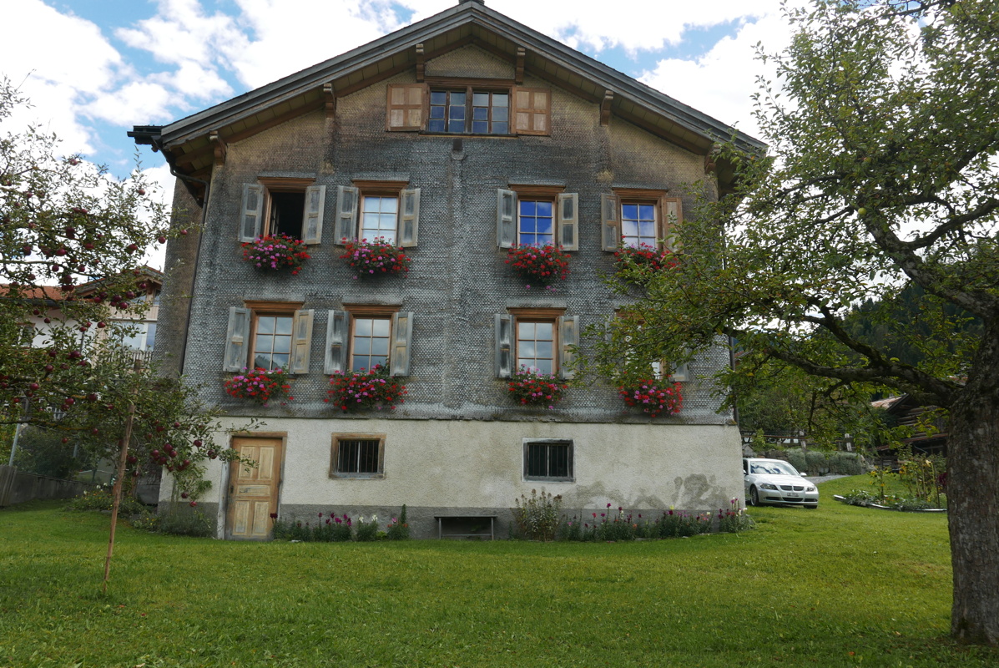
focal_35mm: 28
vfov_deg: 46.5
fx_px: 778
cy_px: 334
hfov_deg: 65.4
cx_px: 500
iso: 200
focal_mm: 12.5
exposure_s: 1/250
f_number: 5.6
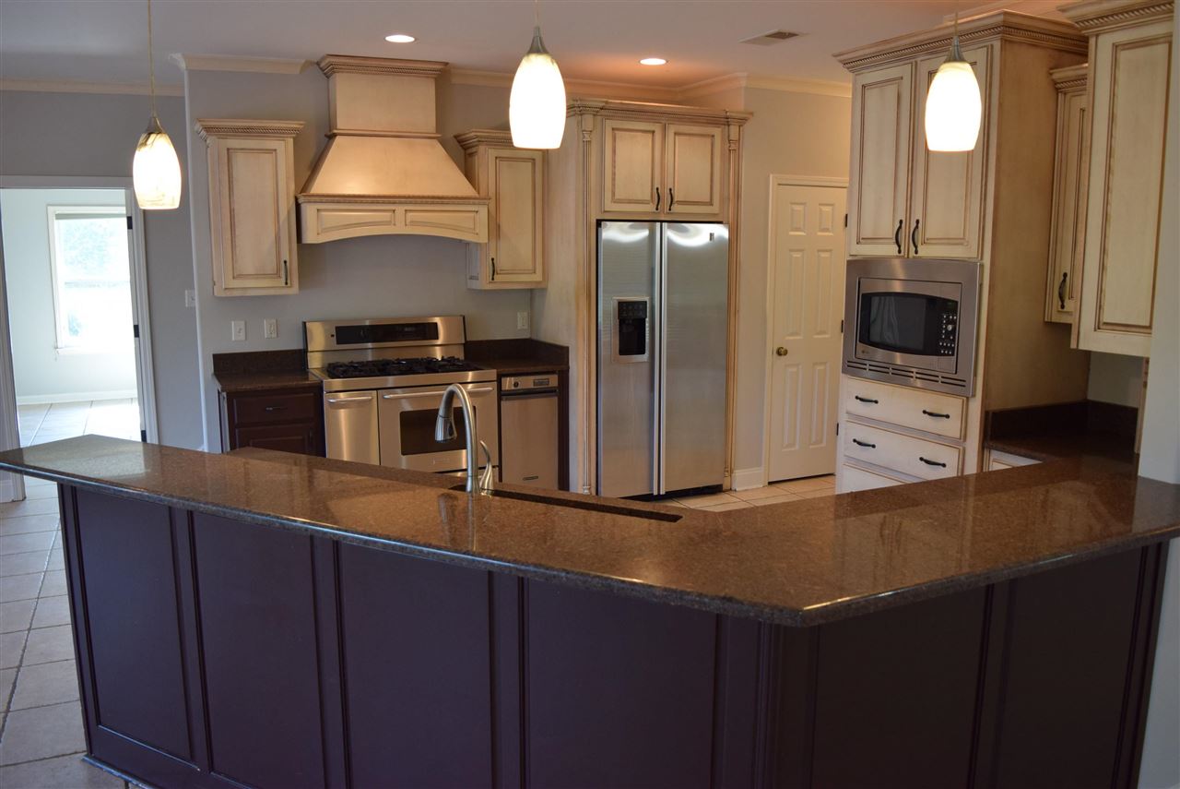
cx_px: 590
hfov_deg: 67.4
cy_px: 394
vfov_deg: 48.0
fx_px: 885
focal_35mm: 27
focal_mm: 18
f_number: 3.5
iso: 800
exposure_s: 1/60
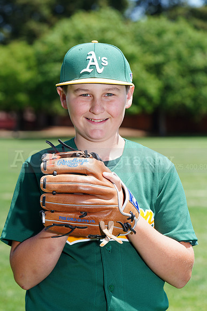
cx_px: 104
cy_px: 156
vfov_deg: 12.3
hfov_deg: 8.2
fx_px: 1439
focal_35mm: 167
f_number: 9
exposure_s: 1/200
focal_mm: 167
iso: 200
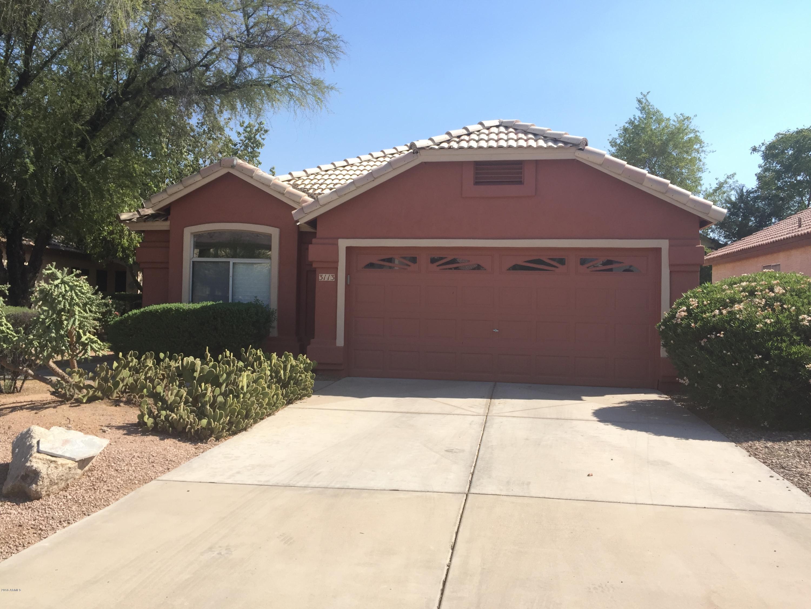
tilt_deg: +1.4
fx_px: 679
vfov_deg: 48.2
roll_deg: -1.9
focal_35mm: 29
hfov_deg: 61.7
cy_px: 304
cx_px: 406
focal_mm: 4.15
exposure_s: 1/1068
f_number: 2.2
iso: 32
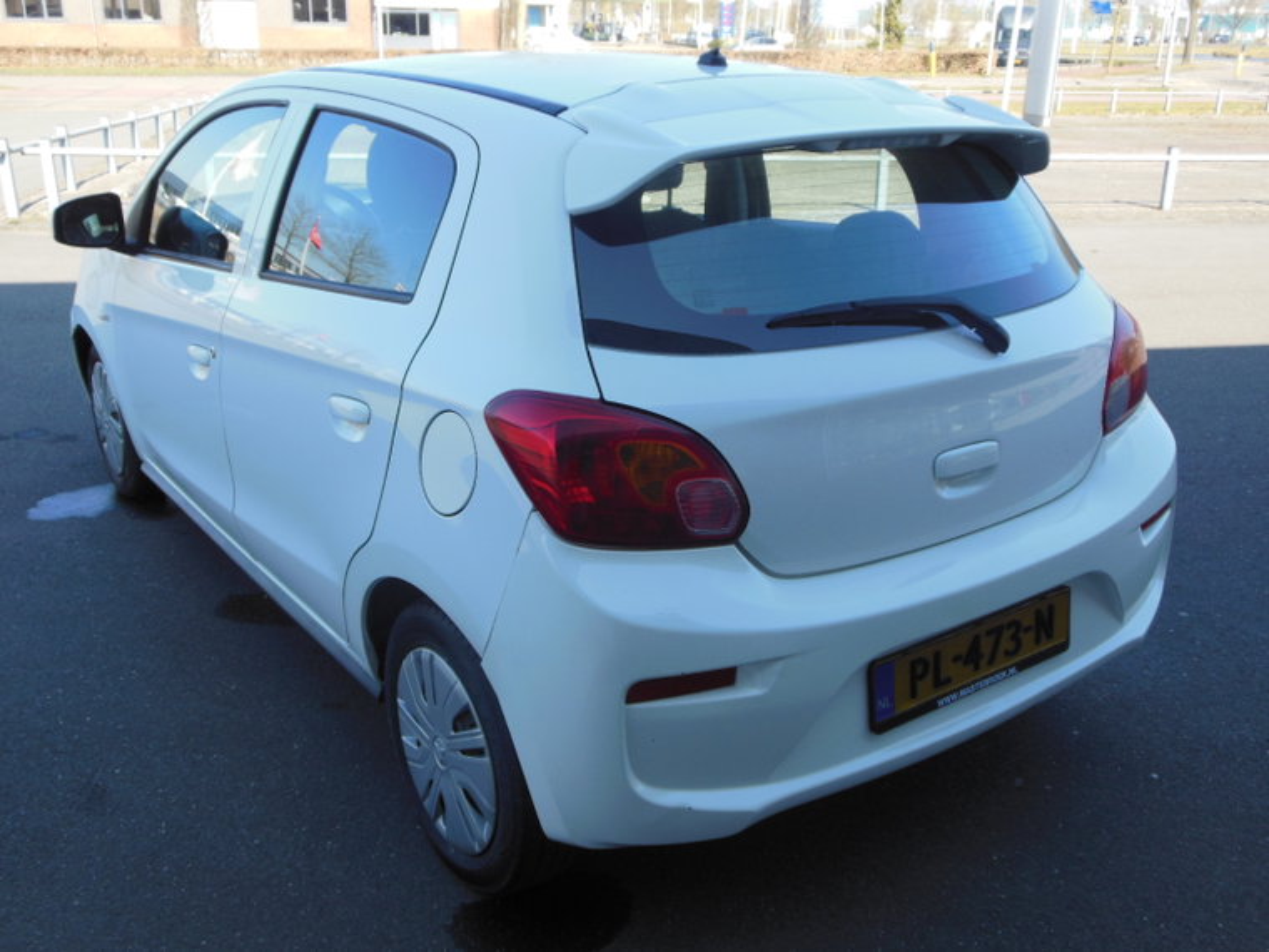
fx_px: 1210
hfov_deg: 55.4
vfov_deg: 42.9
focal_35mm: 33
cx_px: 634
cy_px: 476
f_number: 3.5
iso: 125
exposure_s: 1/320
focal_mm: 6
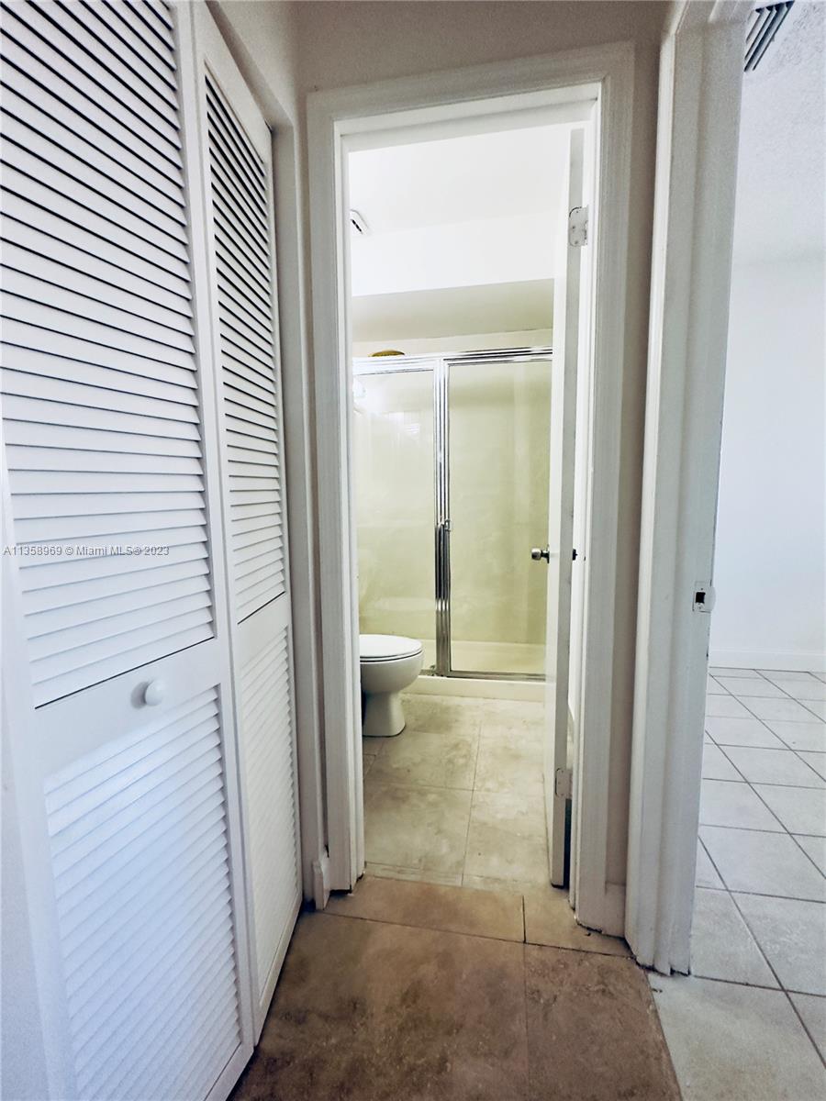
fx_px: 445
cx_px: 413
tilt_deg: -6.4
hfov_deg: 85.7
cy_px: 550
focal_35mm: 14
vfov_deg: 102.1
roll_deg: -0.1
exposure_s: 1/120
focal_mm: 2.22
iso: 320
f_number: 2.2
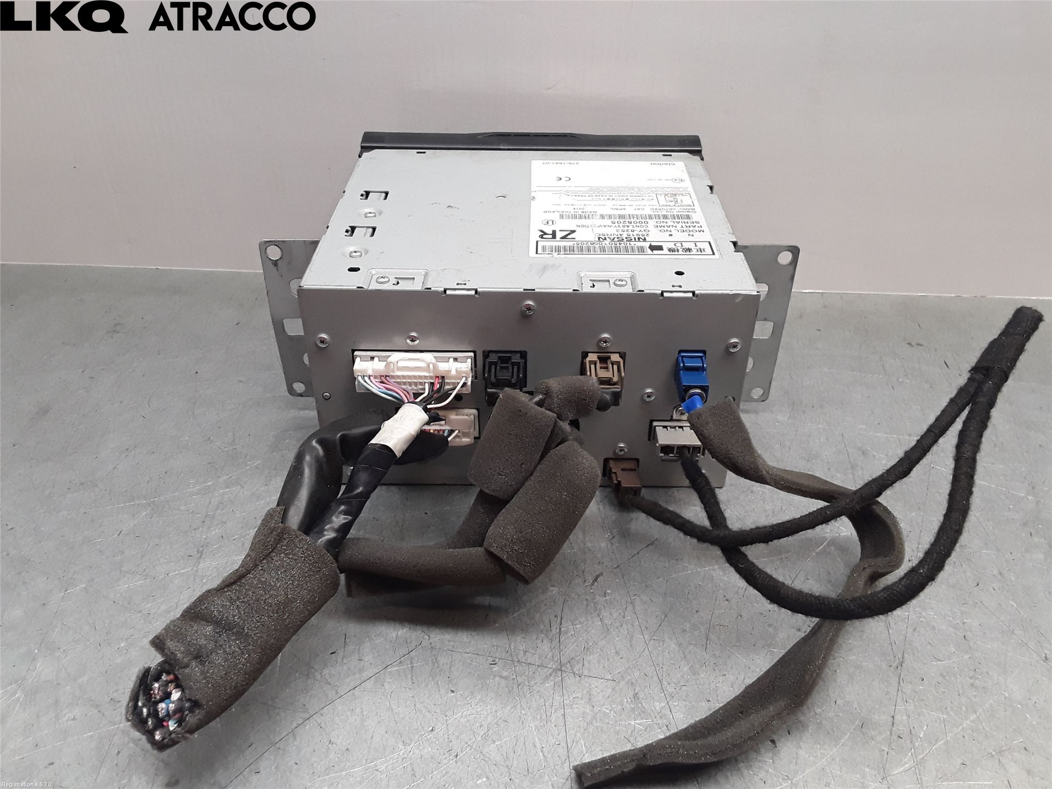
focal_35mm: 28
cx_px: 526
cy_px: 394
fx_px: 851
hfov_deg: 63.4
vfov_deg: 49.7
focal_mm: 2.91
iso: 80
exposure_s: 1/100
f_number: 1.9
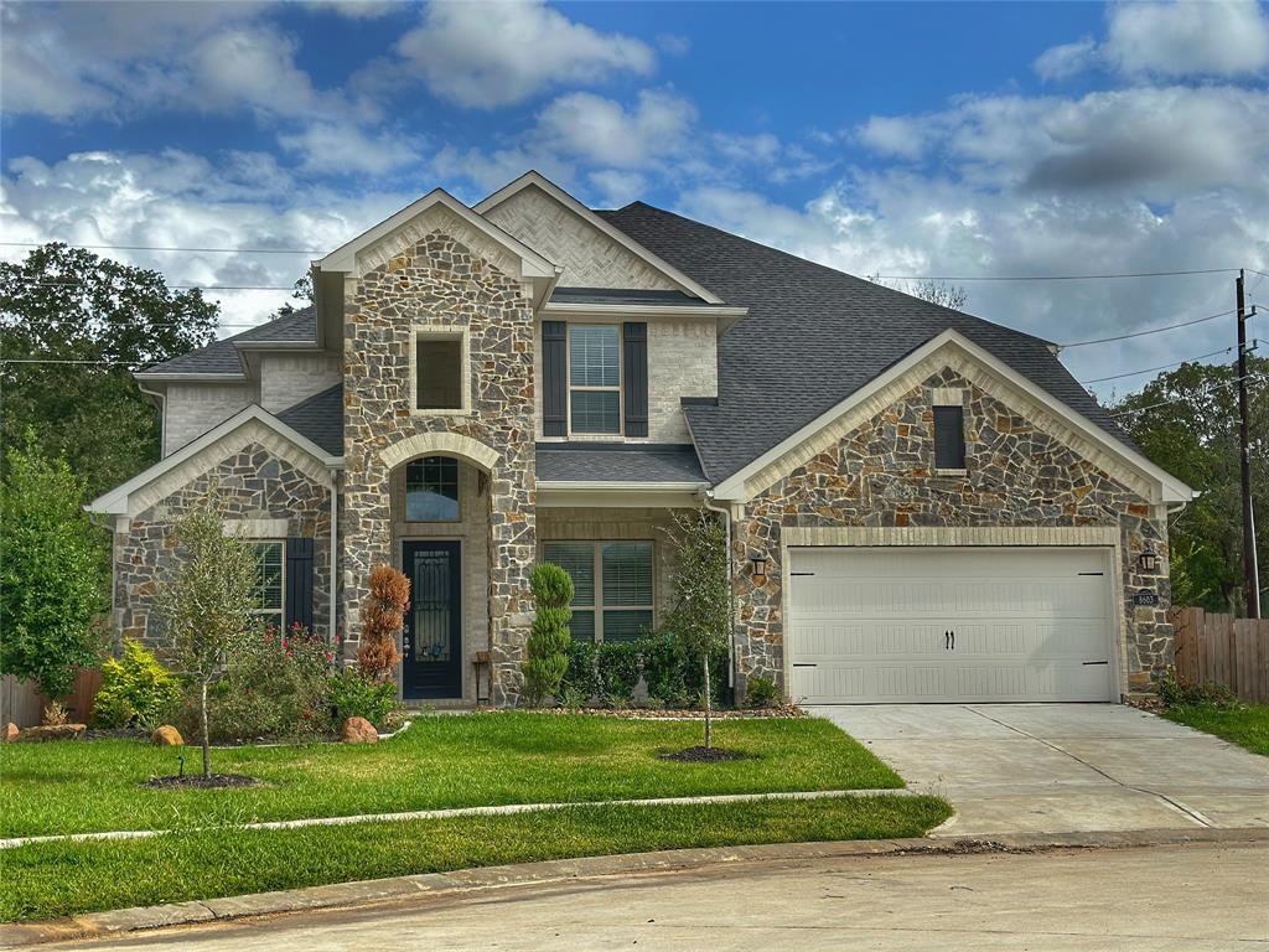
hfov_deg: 39.7
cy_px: 476
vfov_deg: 30.3
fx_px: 1760
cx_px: 634
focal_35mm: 48
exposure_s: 1/6623
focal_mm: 6.86
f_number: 1.78
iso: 80
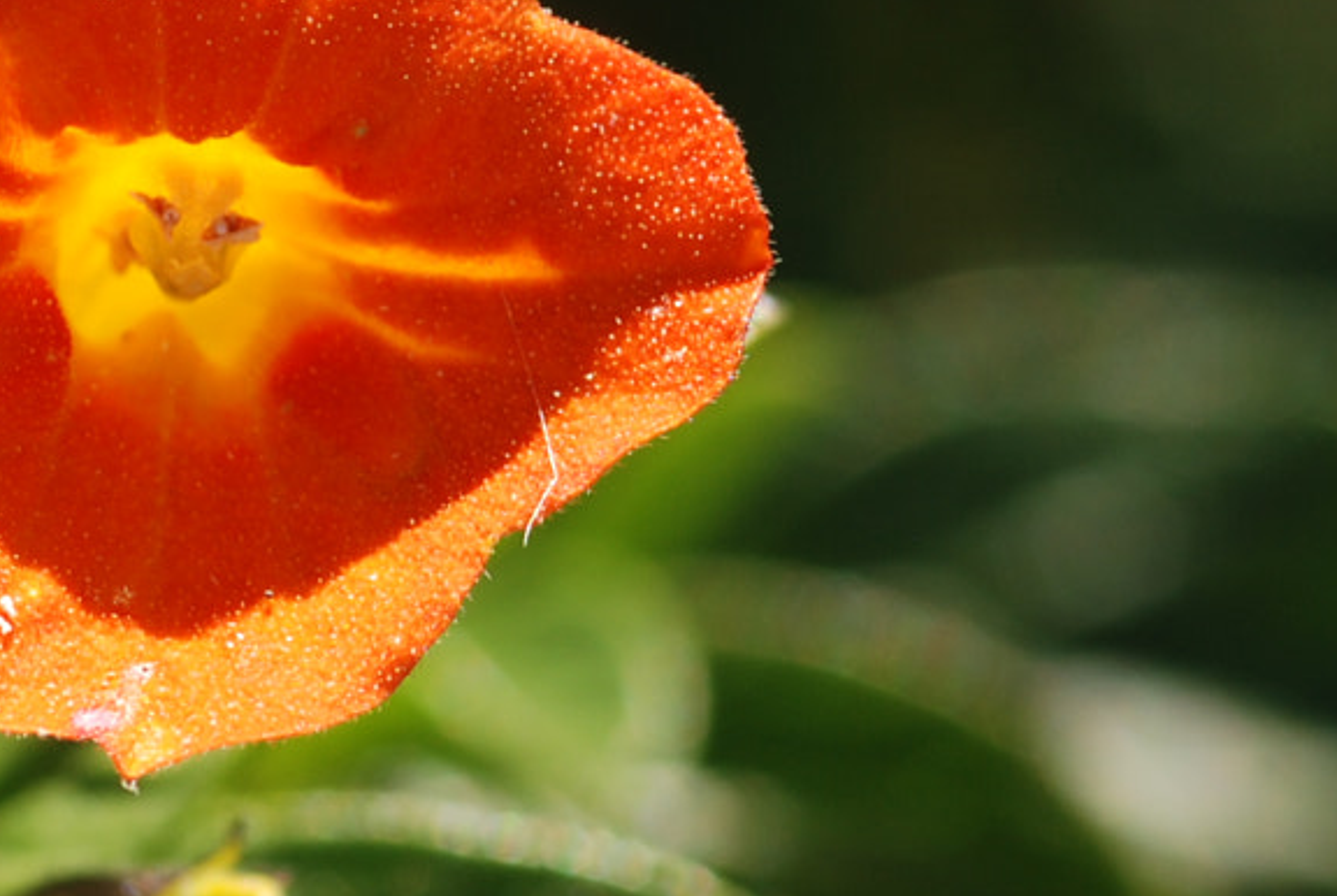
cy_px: 449
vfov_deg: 2.5
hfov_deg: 3.7
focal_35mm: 560
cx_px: 225
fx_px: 20821
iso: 100
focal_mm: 105
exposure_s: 1/125
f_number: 9
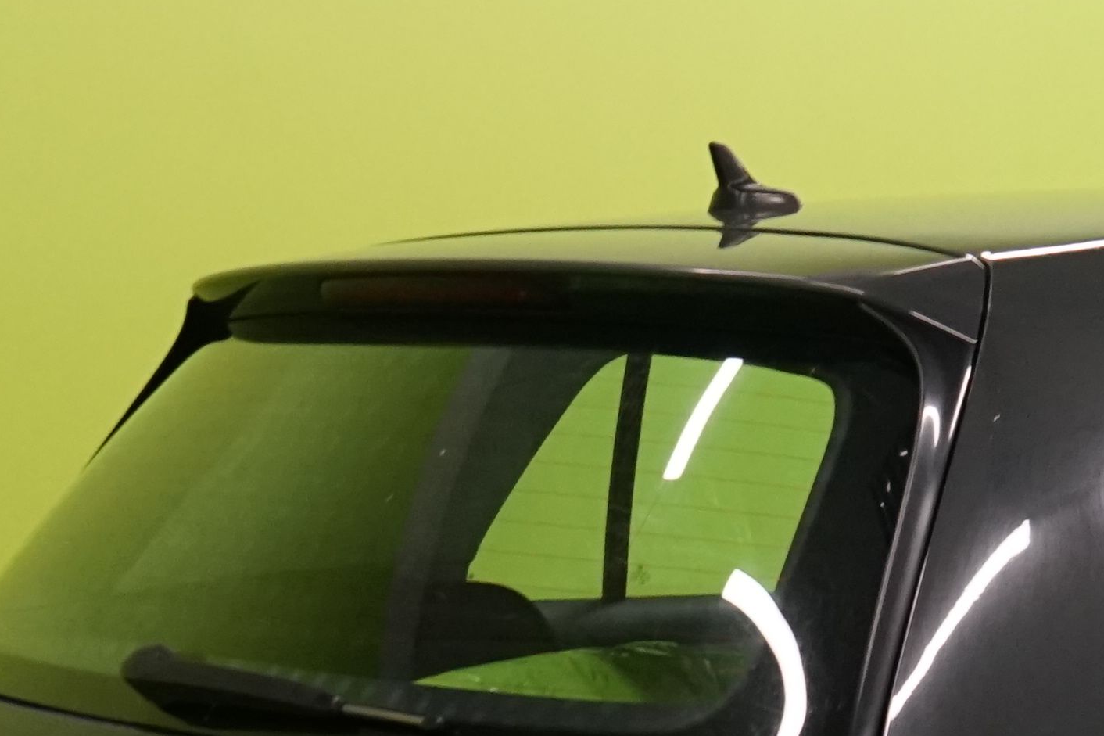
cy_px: 982
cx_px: 1225
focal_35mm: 119
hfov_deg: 16.7
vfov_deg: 11.2
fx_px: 3649
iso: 2000
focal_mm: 28
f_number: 7.1
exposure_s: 1/30
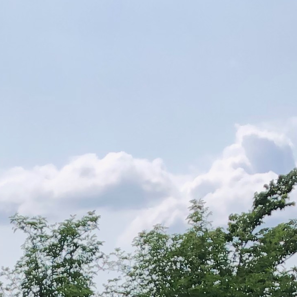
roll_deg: -0.2
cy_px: 805
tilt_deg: -16.6
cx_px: -27
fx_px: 1330
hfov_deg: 12.5
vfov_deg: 10.3
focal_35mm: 137
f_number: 1.8
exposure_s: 1/960
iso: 20
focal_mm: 3.99
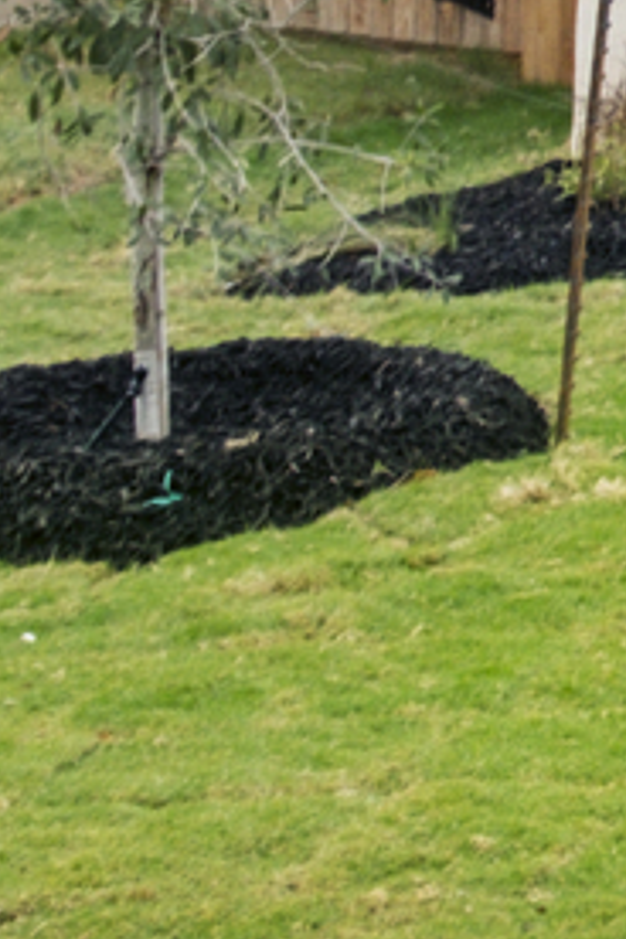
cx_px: 2385
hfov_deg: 6.5
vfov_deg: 11.3
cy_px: -405
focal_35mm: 176
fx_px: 4590
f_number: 7.1
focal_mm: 20
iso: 500
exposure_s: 1/50
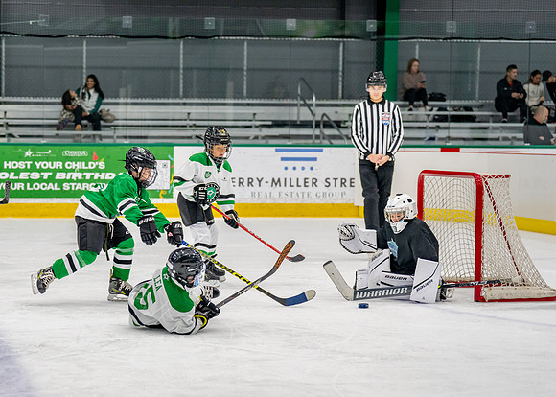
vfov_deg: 12.8
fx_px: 1772
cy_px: 220
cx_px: 157
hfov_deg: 17.8
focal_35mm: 112
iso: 1000
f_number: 2.8
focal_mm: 78
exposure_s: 1/1250
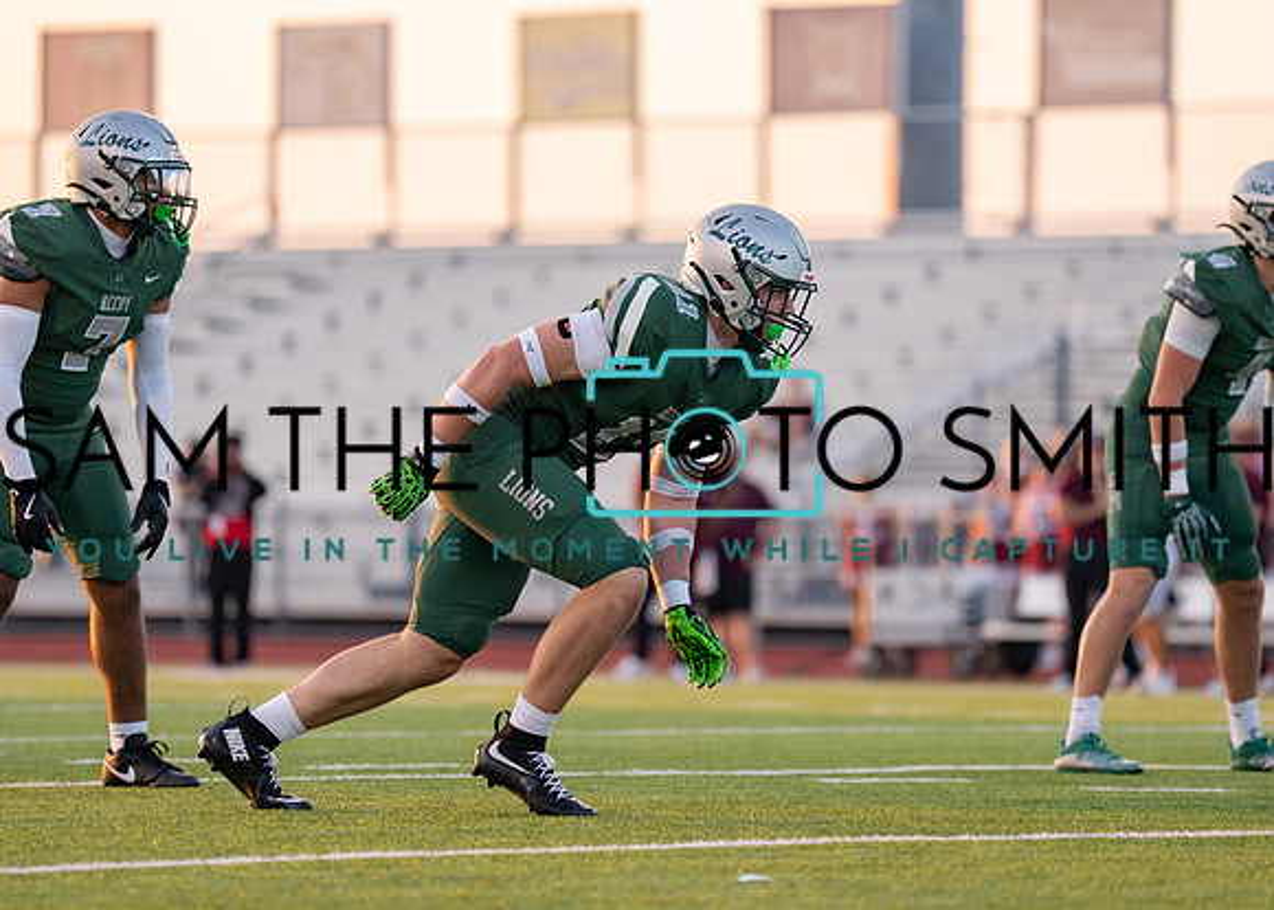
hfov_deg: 6.9
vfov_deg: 4.9
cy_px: 452
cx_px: 719
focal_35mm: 292
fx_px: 10565
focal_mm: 200
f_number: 2.8
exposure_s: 1/1250
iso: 500
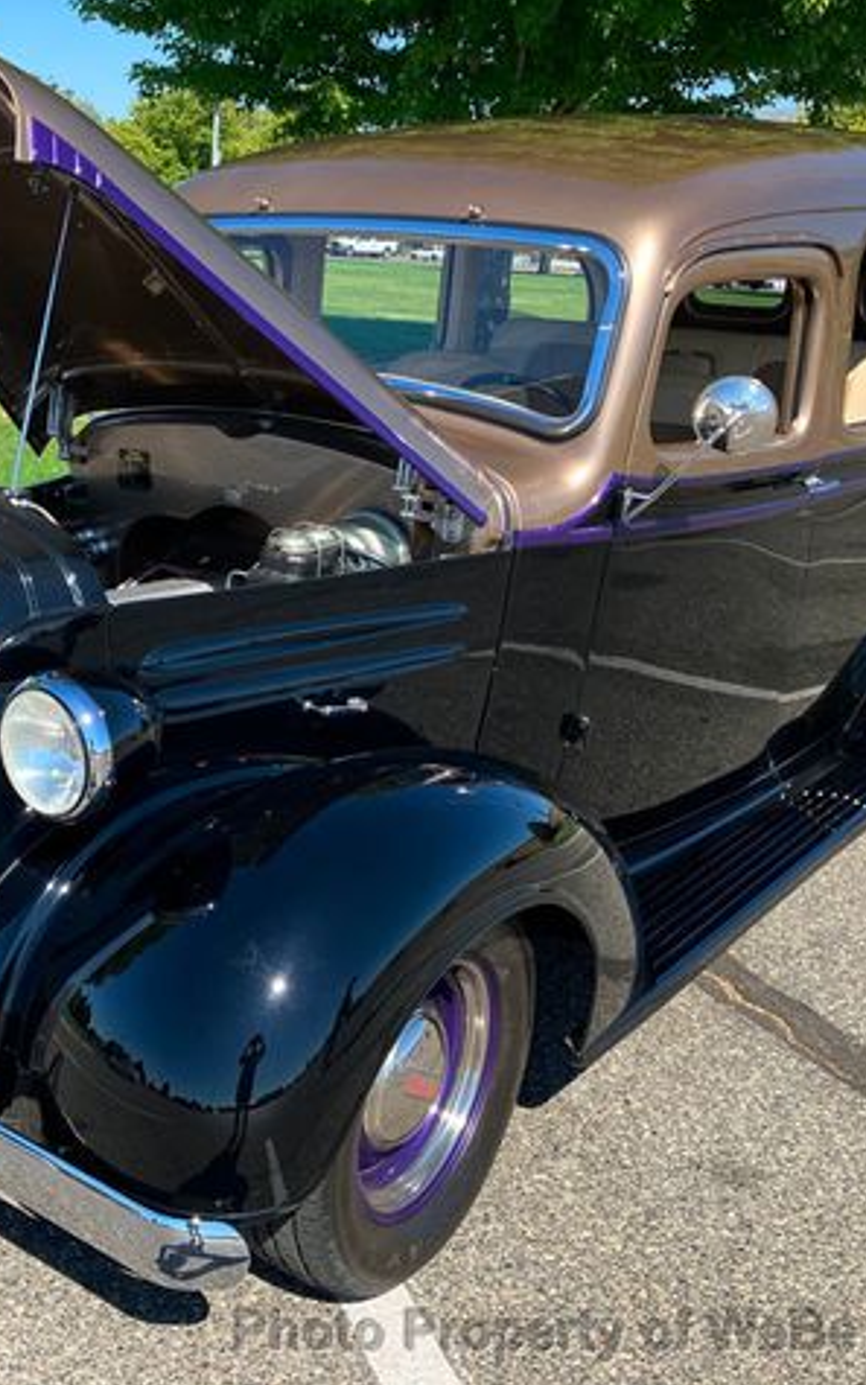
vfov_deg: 49.3
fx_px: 1510
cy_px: 694
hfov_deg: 31.3
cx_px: 190
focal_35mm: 40
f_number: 1.8
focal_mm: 3.99
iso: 32
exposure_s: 1/883
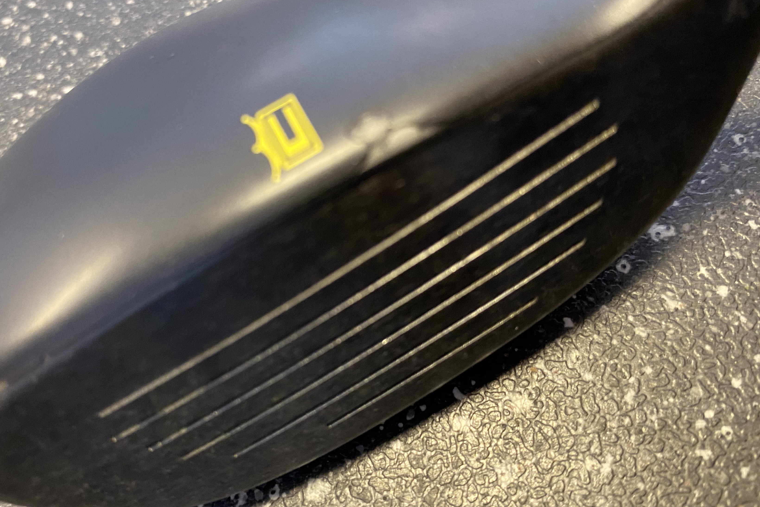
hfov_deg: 58.7
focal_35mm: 32
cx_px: 352
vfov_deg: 41.1
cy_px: 264
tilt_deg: -64.0
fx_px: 676
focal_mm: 4.25
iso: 320
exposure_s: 1/33
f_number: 1.8
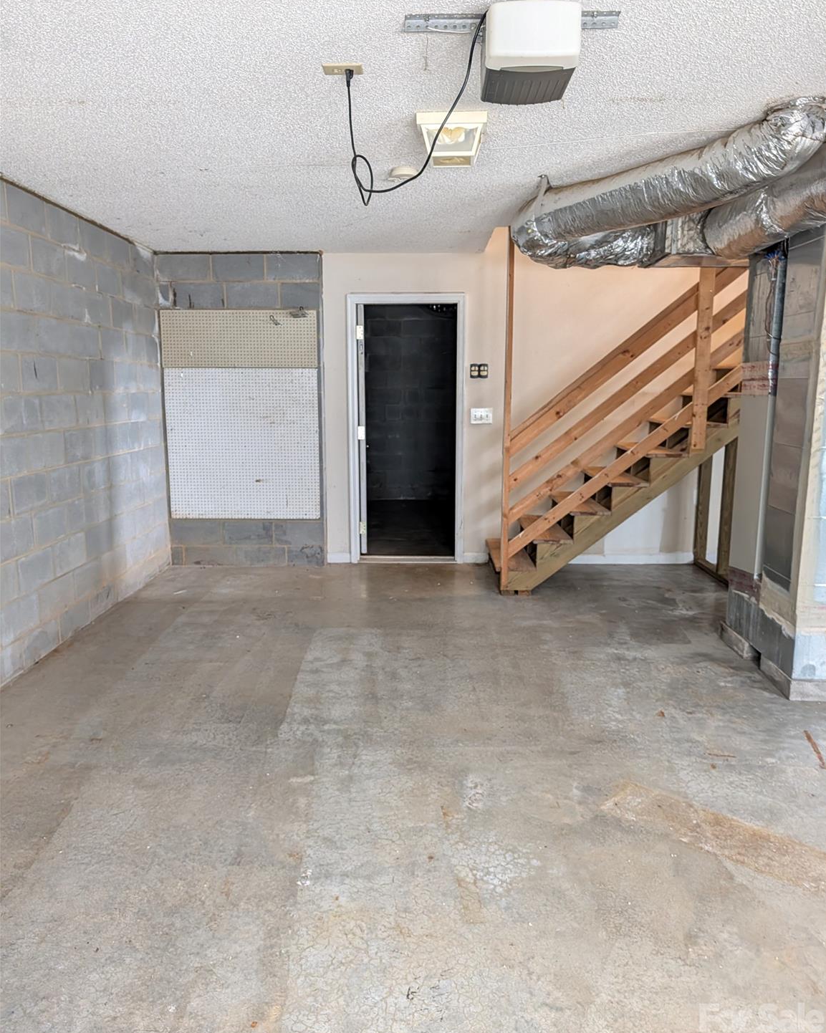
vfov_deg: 68.1
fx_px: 764
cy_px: 533
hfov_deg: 56.8
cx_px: 414
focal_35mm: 25
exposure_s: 1/76.6
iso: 639
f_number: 1.68
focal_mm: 6.9
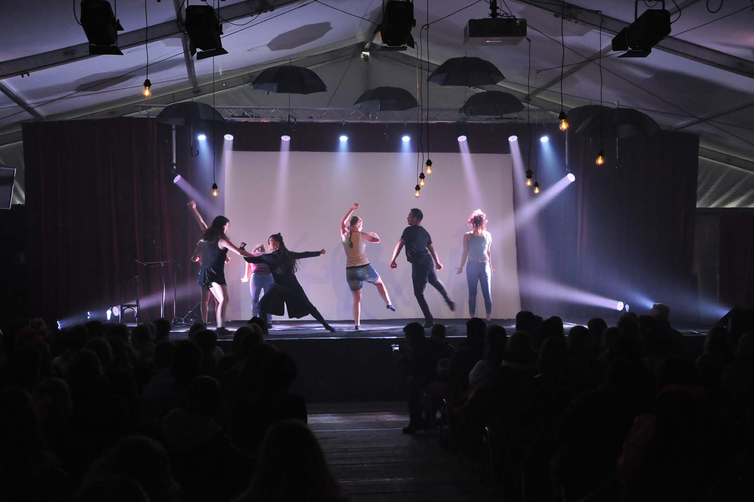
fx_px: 1005
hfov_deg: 41.1
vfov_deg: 28.1
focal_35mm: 48
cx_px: 377
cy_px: 251
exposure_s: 1/100
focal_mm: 32
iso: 2000
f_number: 4.2
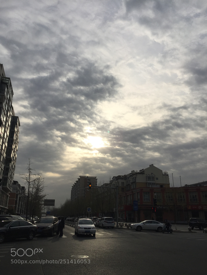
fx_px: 231
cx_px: 104
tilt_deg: +19.2
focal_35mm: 29
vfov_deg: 61.7
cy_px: 138
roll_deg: -0.7
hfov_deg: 48.2
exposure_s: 1/6623
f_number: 2.2
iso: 32
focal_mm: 4.15
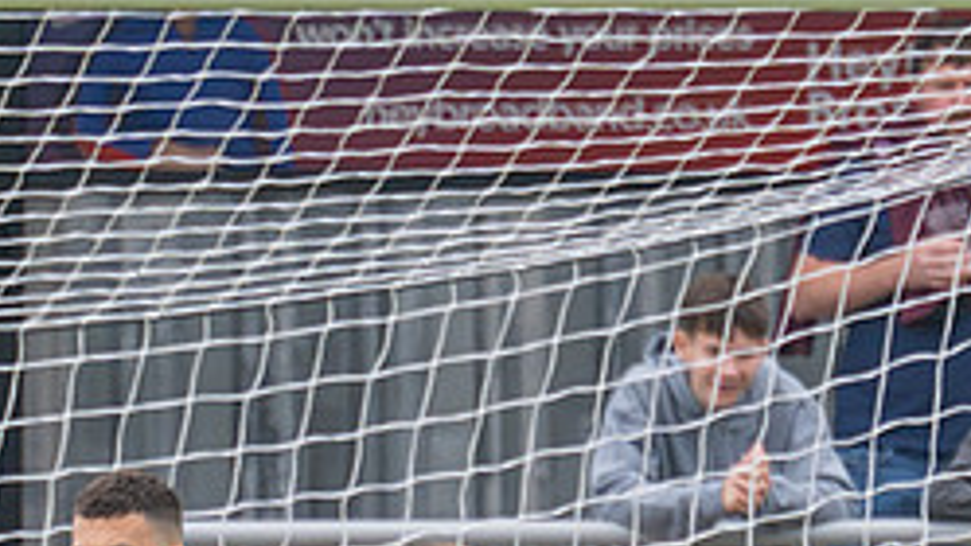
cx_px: 962
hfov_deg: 0.9
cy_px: 448
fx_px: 61786
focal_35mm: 2400
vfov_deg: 0.5
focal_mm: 300
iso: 500
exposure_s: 1/1250
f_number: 2.8
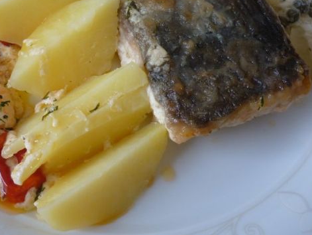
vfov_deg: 25.8
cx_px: 96
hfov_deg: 33.9
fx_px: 505
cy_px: 62
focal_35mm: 56
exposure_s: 1/40
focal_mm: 5.5
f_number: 2.8
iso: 80
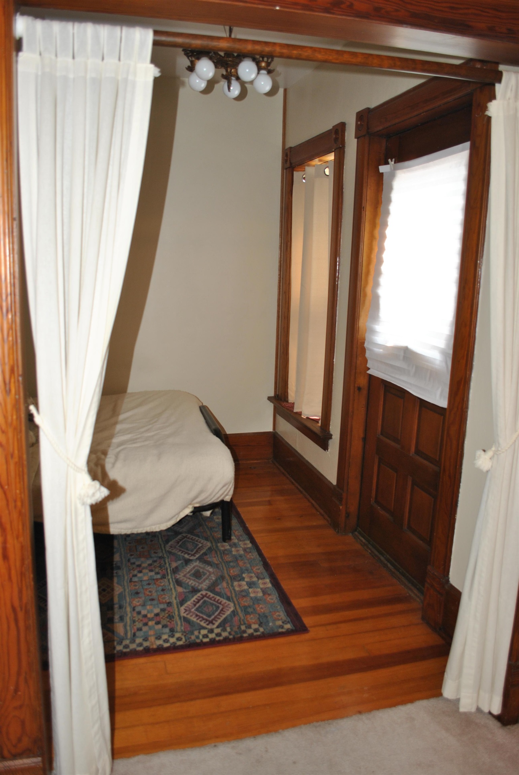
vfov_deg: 67.3
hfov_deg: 48.0
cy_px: 388
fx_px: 582
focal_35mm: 27
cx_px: 260
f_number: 3.5
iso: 200
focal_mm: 18
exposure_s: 1/60
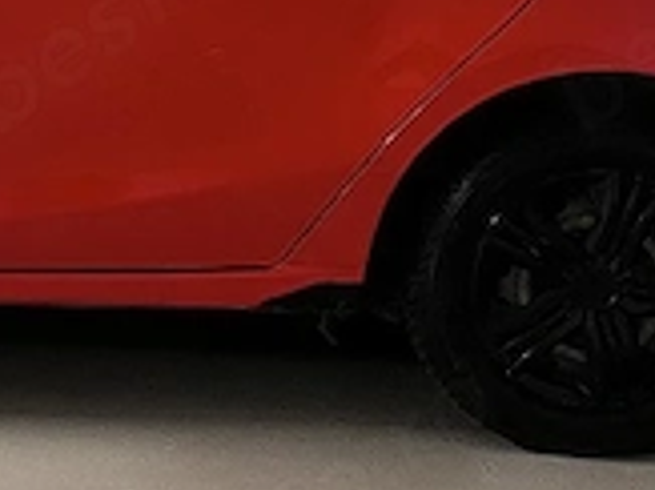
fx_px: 3195
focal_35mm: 169
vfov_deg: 8.7
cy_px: -36
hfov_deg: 11.4
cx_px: -161
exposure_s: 1/50
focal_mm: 6.14
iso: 1250
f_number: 1.65
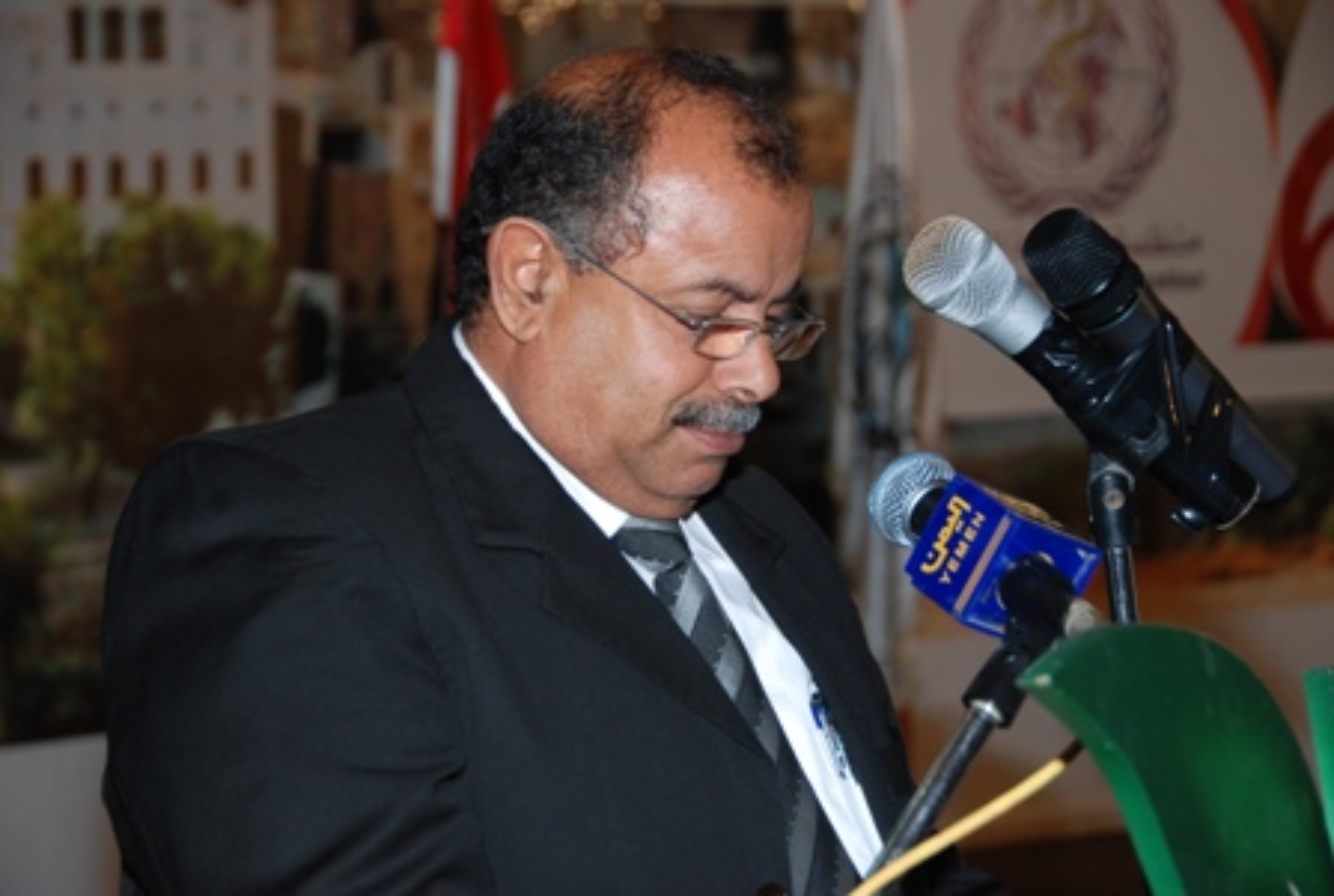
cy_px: 448
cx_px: 667
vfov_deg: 12.2
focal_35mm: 112
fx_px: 4178
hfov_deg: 18.1
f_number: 5.6
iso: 160
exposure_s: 1/50
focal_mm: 75
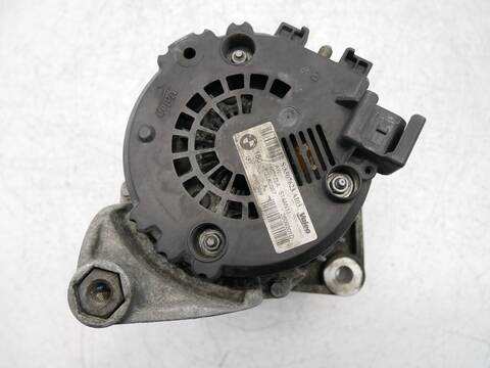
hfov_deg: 67.3
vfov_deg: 53.1
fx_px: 368
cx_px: 245
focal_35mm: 26
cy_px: 184
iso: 640
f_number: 3.5
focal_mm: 13
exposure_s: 1/60
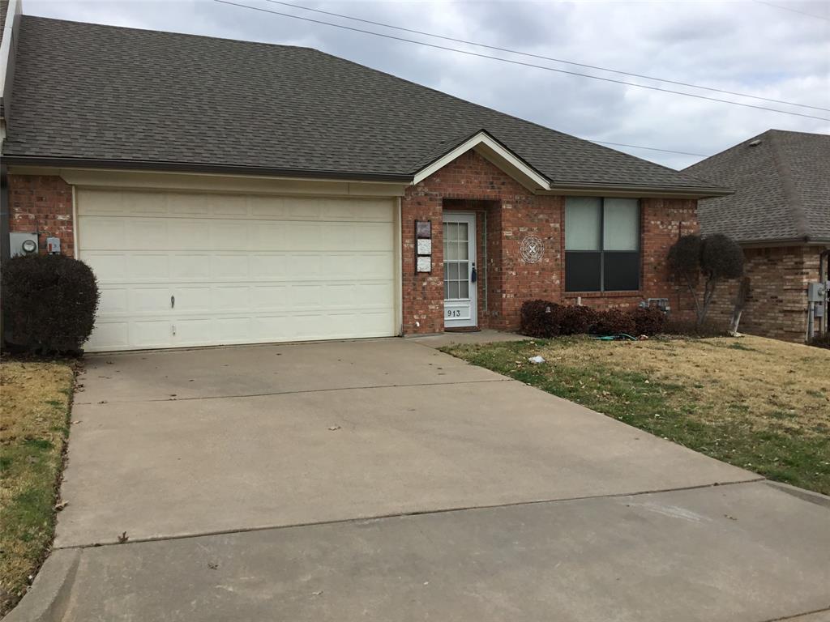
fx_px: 743
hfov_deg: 58.4
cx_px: 415
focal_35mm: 31
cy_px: 311
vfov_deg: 45.4
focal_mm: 3.3
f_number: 2.4
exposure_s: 1/1274
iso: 25
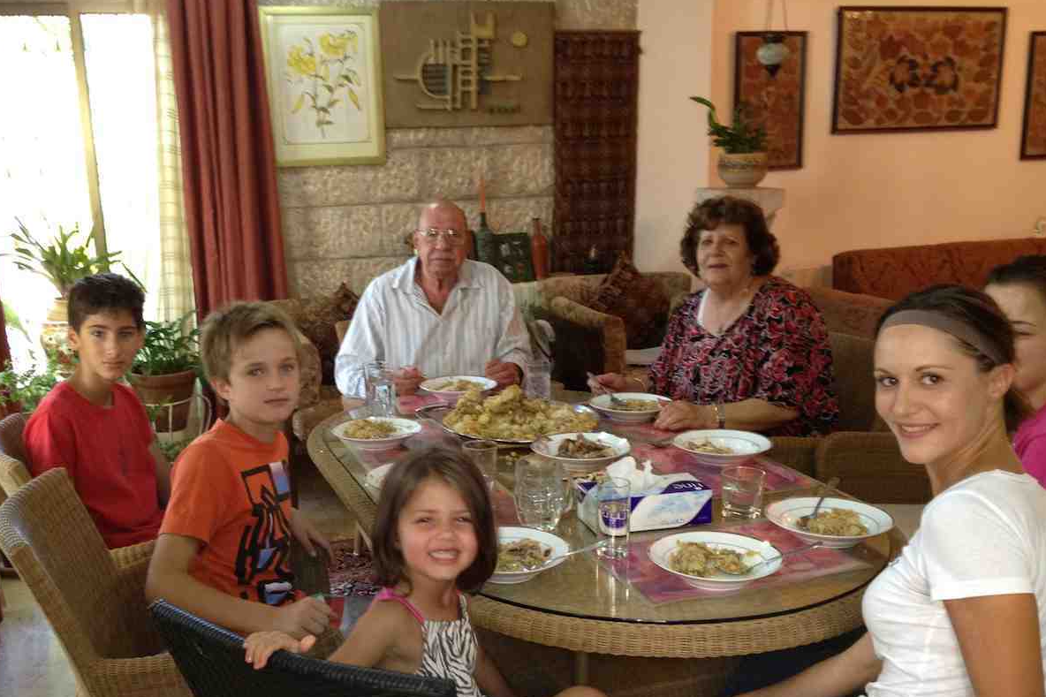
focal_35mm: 41
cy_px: 395
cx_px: 480
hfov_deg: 47.4
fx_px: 1191
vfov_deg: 32.6
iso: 200
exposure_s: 1/20
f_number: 2.4
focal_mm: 4.28
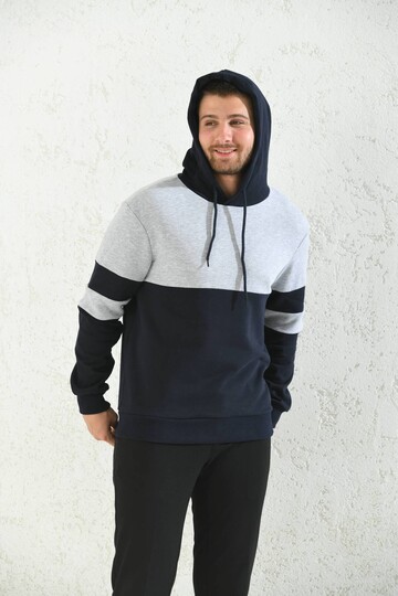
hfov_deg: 8.9
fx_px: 2570
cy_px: 298
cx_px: 199
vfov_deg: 13.2
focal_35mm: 155
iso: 125
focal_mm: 155
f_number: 7.1
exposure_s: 1/160
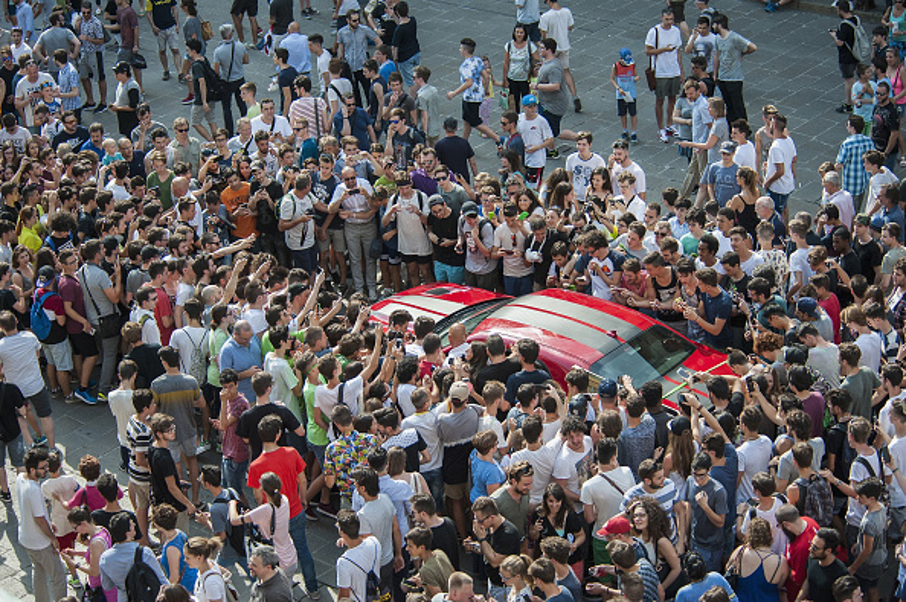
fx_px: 2012
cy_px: 301
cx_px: 453
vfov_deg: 17.0
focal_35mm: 80
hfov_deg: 25.4
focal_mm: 80
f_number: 4.5
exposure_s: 1/2000
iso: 500
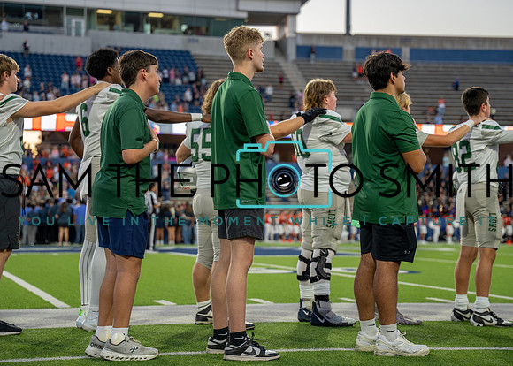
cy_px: 165
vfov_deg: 17.3
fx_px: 1205
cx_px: 254
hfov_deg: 24.0
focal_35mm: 83
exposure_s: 1/500
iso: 500
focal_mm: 70
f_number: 2.8
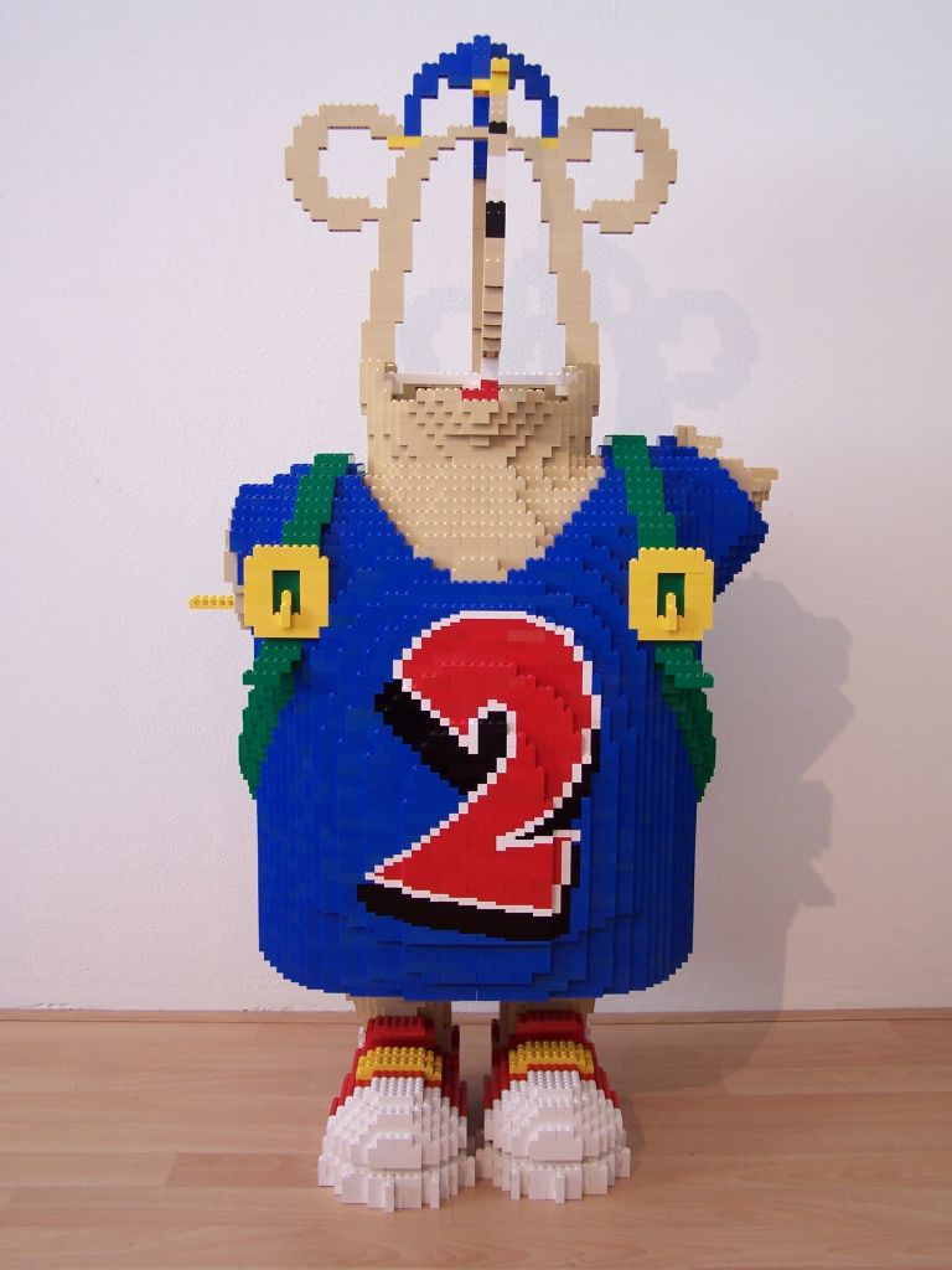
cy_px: 635
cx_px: 476
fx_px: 1393
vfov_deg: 49.0
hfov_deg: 37.7
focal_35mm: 38
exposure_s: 1/8
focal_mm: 6.3
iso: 80
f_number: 2.8
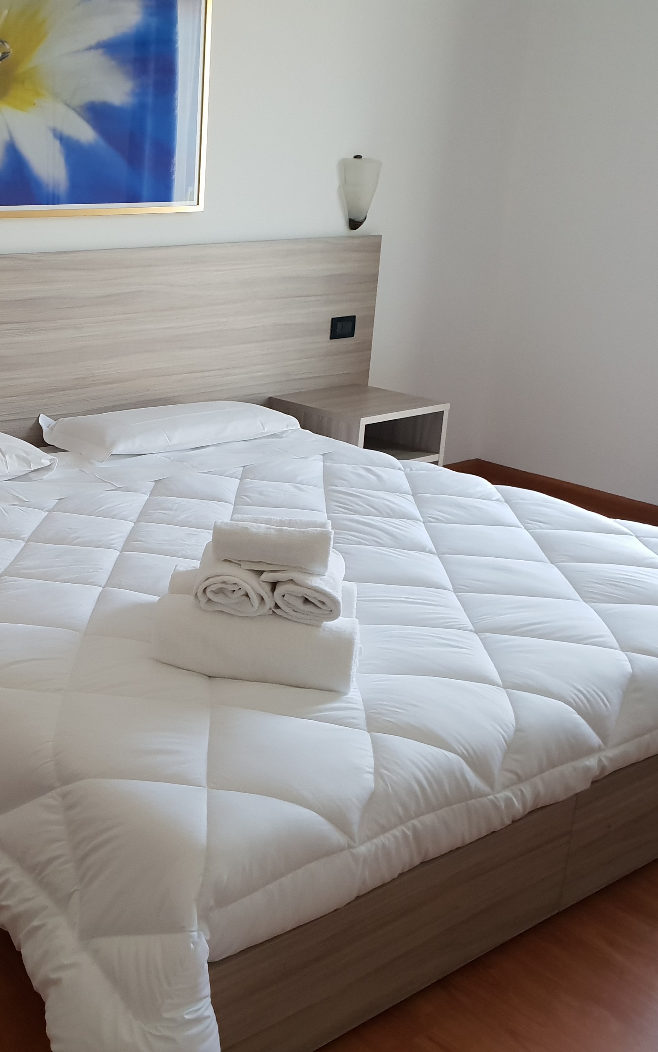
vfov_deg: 52.7
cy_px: 527
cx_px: 106
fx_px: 1062
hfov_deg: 33.2
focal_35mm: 37
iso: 200
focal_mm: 4.3
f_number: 2.4
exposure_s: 1/50
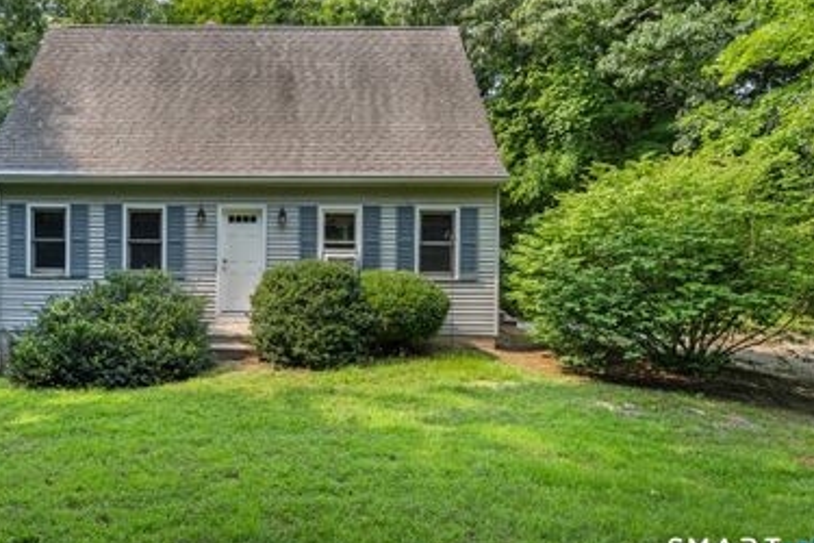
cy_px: 205
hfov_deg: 63.0
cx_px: 289
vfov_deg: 45.1
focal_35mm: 29
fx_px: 648
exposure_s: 1/50
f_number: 9
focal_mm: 21.5
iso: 320
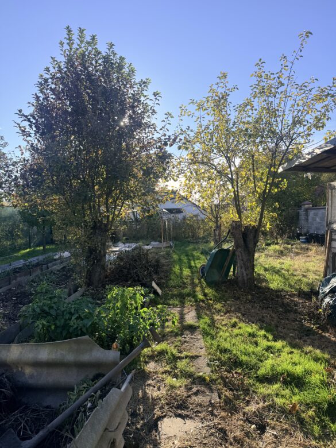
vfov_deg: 71.6
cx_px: 168
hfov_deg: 56.8
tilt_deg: -0.8
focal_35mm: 24
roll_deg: +1.3
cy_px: 224
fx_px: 311
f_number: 1.78
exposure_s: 1/2000
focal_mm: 6.76
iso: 80
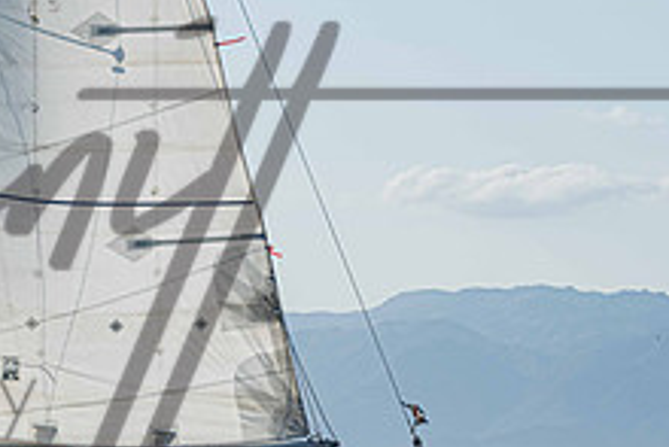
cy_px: 97
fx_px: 5485
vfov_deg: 4.7
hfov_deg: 7.0
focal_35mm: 295
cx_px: 42
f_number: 8
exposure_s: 1/1600
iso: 400
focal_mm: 95
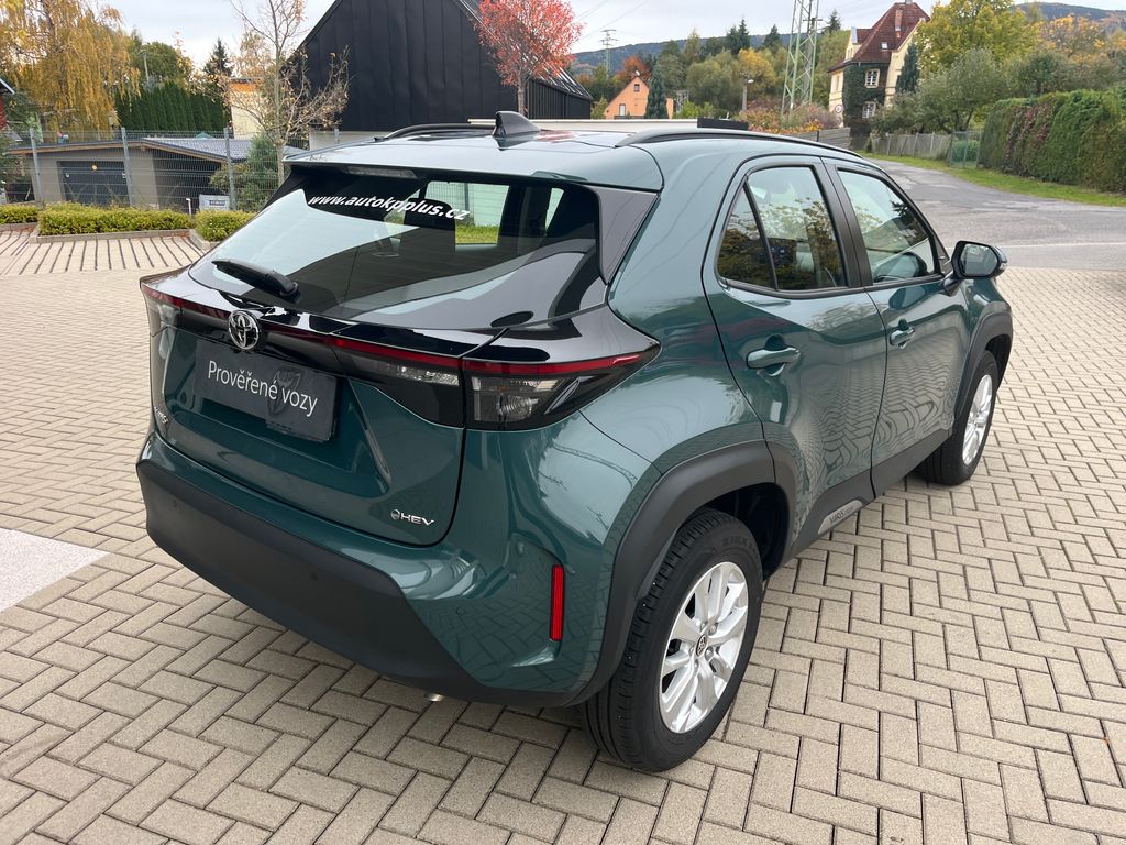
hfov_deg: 67.3
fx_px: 846
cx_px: 563
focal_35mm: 26
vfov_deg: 53.1
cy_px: 422
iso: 50
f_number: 1.6
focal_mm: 5.1
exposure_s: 1/378
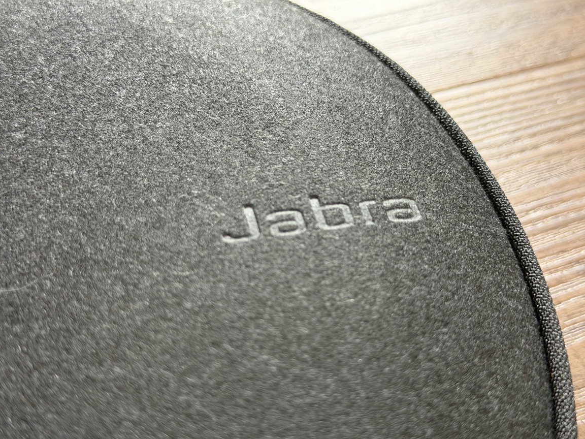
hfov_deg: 38.2
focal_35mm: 50
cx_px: 300
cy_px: 220
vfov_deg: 29.1
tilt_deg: -50.3
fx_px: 845
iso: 250
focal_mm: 6.76
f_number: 1.78
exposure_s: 1/60
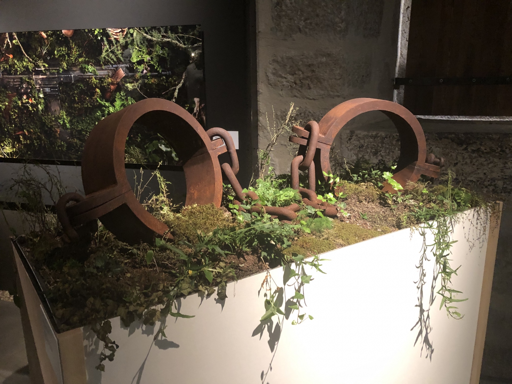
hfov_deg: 63.4
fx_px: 414
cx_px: 256
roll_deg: +0.2
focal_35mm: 28
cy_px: 192
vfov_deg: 49.7
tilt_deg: -15.1
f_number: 1.8
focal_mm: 3.99
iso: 100
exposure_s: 1/5
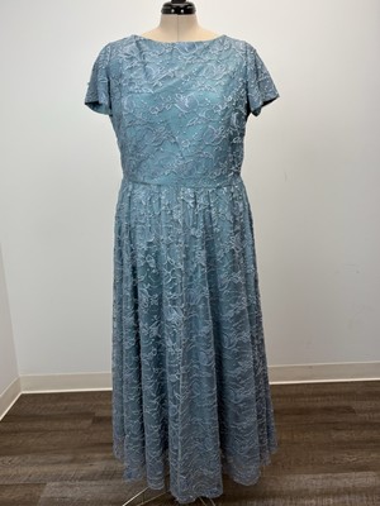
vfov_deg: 67.3
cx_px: 190
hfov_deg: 53.1
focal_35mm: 26
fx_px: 381
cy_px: 253
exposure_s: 1/193
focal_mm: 5.96
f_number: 1.6
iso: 40
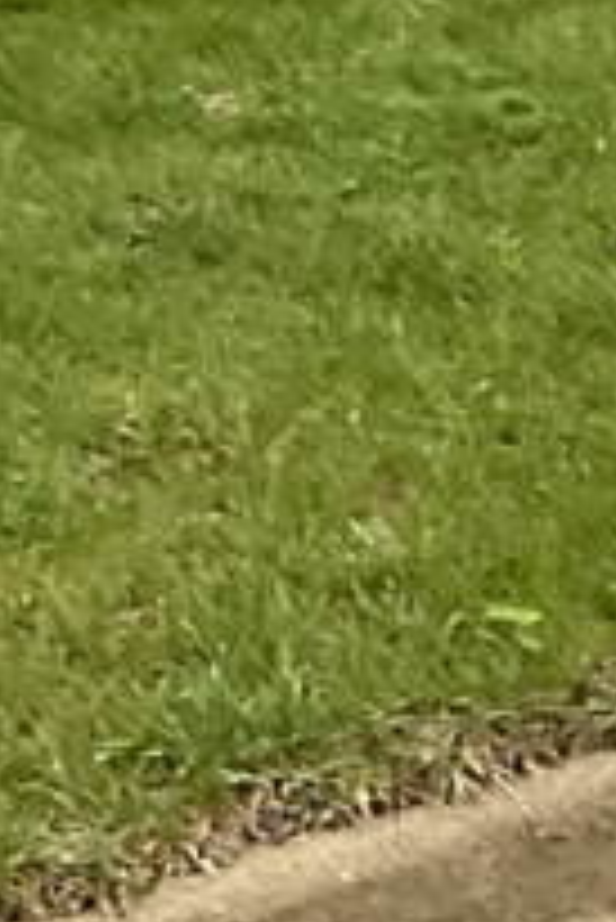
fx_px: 4817
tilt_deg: -4.9
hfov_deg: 7.3
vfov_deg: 10.6
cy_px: -454
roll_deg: +0.9
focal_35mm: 188
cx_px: 378
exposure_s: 1/81
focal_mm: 3
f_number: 1.8
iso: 64
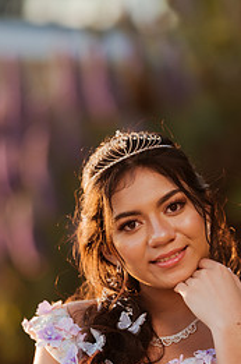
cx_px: 160
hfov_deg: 5.9
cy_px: 303
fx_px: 2349
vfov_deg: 8.8
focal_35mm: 233
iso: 320
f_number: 1.8
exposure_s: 1/1000
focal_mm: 135
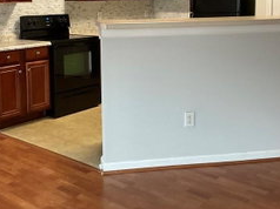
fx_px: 420
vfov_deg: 27.4
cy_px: 41
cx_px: 112
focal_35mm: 52
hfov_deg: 36.7
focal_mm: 3
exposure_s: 1/60
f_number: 1.8
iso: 125
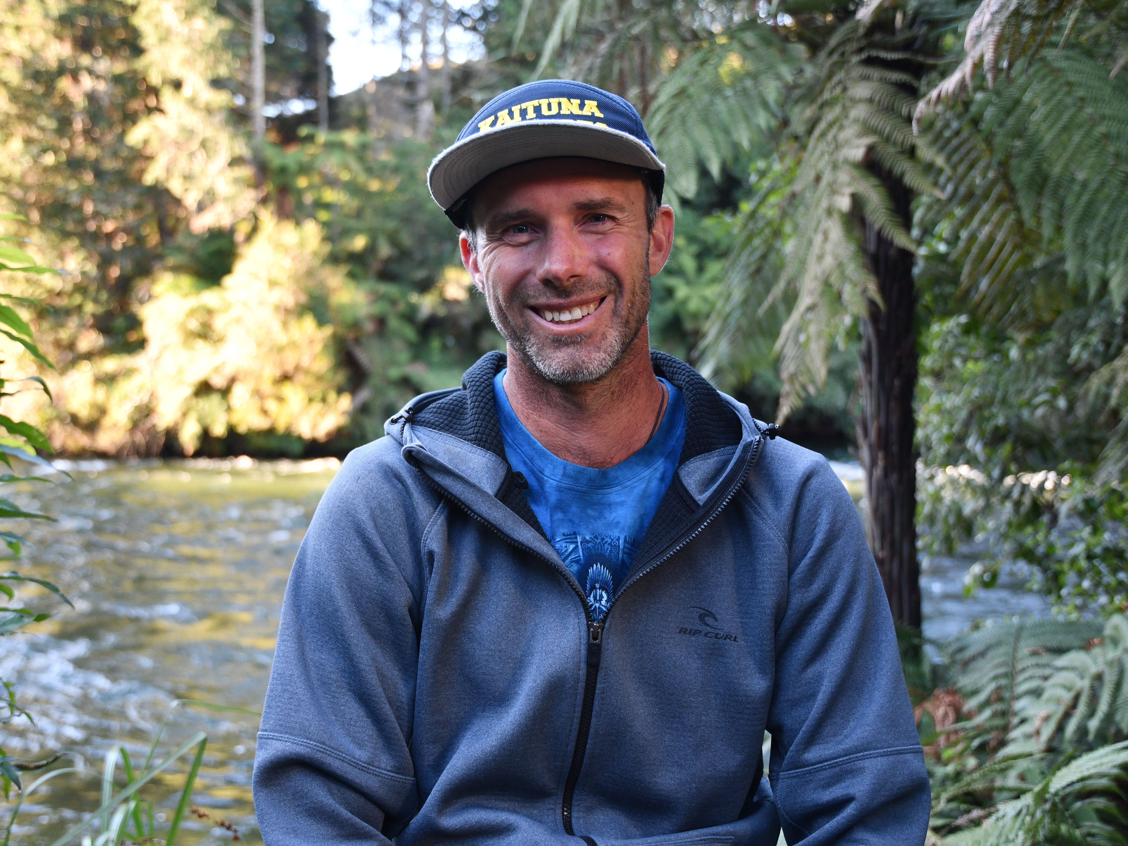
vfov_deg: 32.9
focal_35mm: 44
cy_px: 429
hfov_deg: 42.9
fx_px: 1434
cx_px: 532
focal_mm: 27
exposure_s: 1/250
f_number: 3
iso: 500
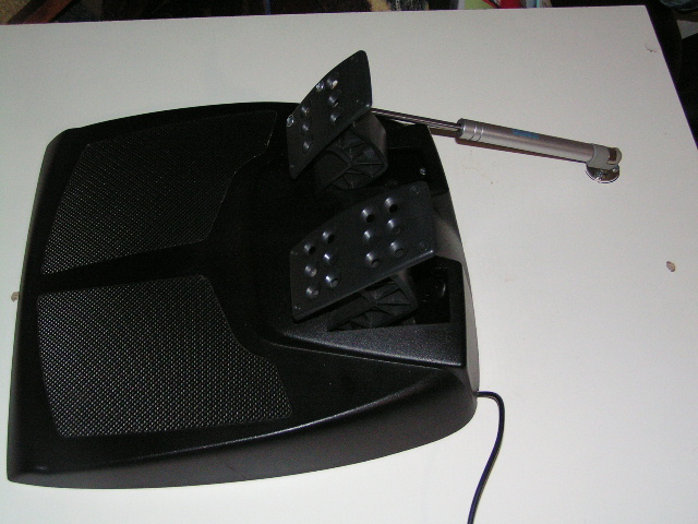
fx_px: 988
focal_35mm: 49
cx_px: 349
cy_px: 262
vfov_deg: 29.7
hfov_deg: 38.9
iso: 200
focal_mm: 8.2
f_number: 3.2
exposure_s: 1/60
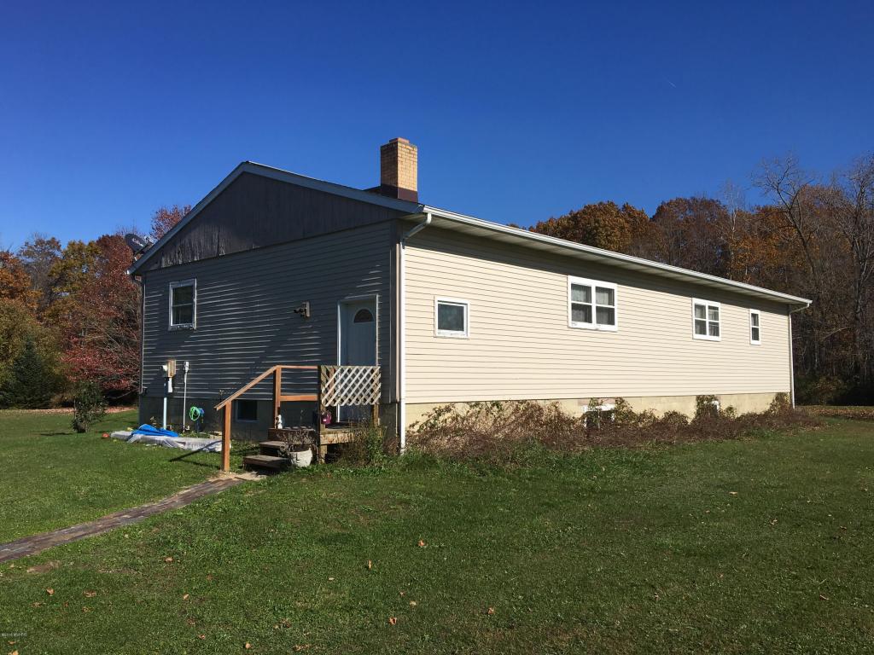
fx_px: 732
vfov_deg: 48.2
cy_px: 328
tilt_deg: +3.9
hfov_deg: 61.7
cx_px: 437
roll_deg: -0.9
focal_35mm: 29
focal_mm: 4.15
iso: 25
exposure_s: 1/2747
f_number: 2.2
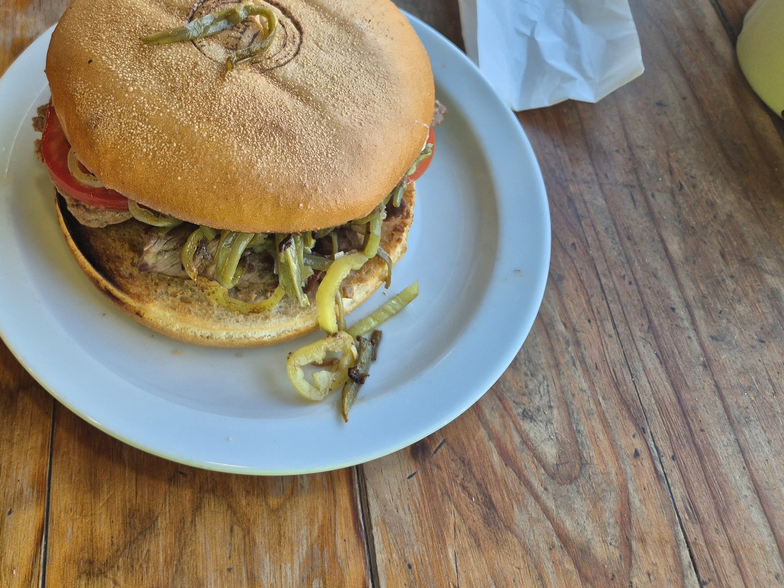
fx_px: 838
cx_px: 190
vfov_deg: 37.5
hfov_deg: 48.1
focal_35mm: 37
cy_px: 131
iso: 80
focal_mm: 5.4
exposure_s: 1/100
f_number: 1.8
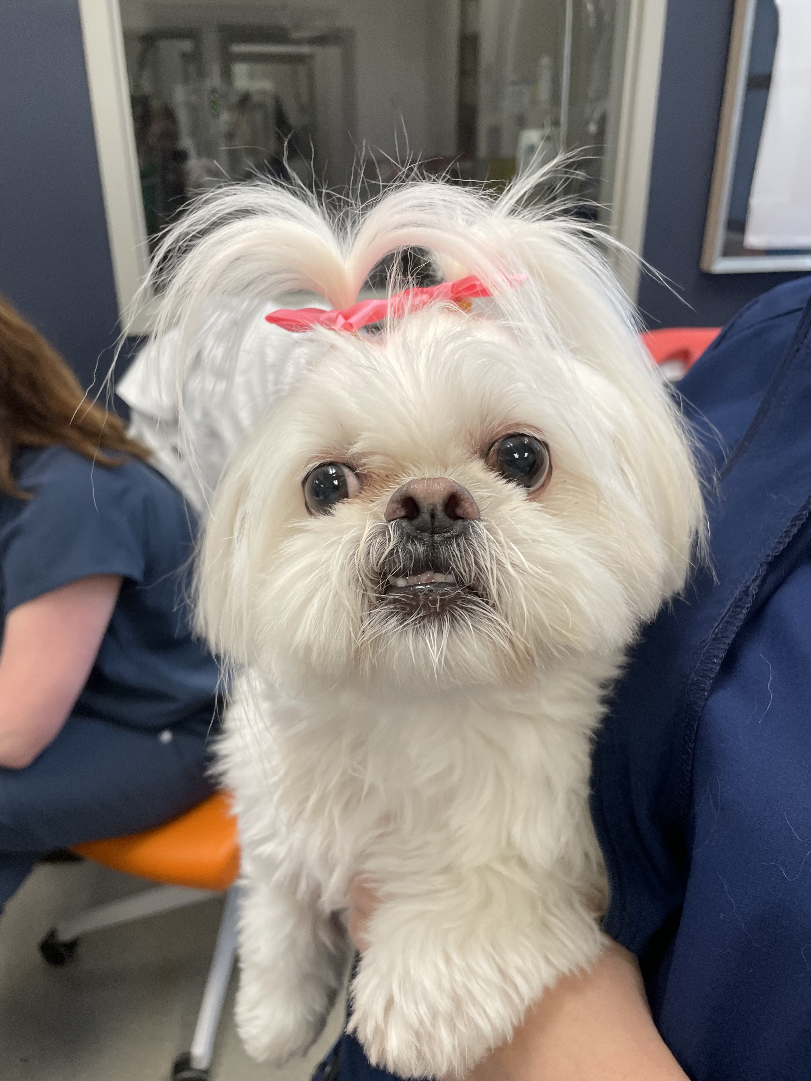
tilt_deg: -25.7
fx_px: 812
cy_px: 540
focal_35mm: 26
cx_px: 406
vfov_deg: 67.3
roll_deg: -1.0
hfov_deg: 53.1
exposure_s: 1/90
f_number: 1.6
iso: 80
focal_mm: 4.2
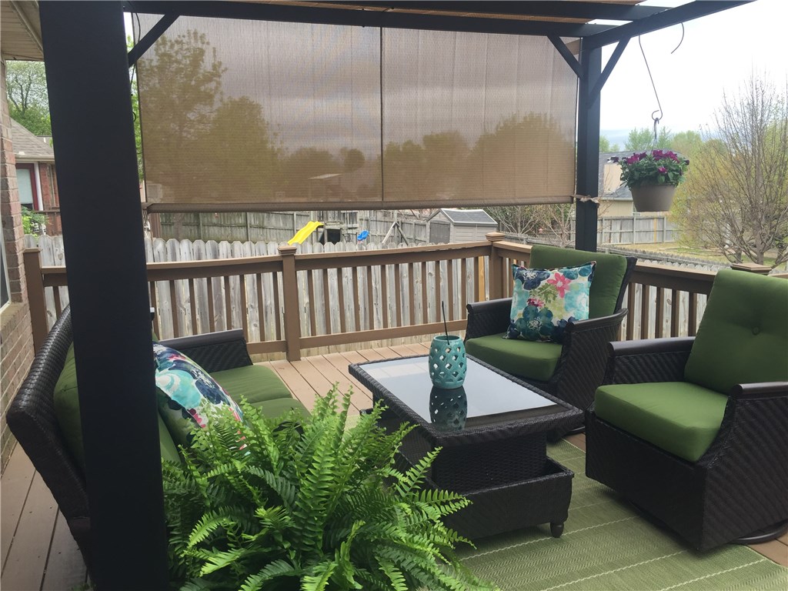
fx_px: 660
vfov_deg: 48.2
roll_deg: +0.5
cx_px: 394
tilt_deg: -8.5
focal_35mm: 29
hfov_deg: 61.7
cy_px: 296
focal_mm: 4.15
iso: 32
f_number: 2.2
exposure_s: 1/373
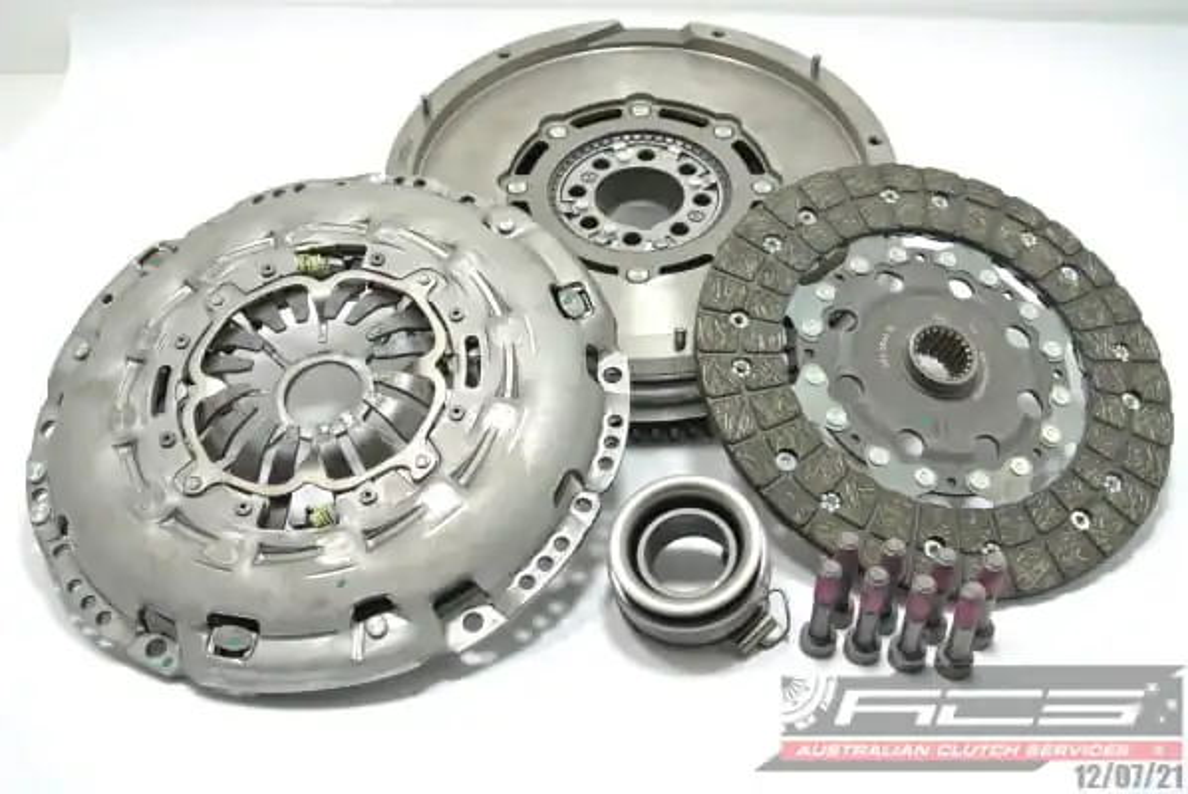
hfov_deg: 53.1
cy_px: 397
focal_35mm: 36
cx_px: 594
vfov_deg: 37.0
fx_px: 1189
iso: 100
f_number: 4
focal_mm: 13.6
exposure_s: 1/10
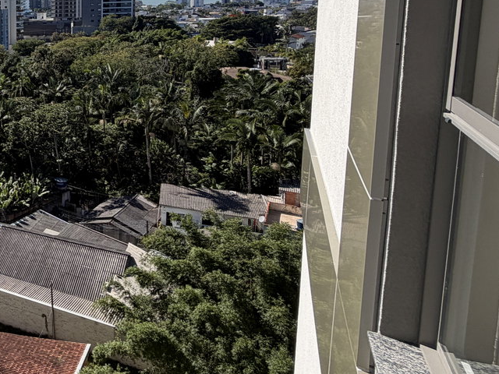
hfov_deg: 38.3
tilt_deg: -9.4
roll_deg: +2.2
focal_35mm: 35
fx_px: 505
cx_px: -107
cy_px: 69
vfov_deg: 39.0
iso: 20
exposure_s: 1/820
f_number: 2.2
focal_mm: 2.22
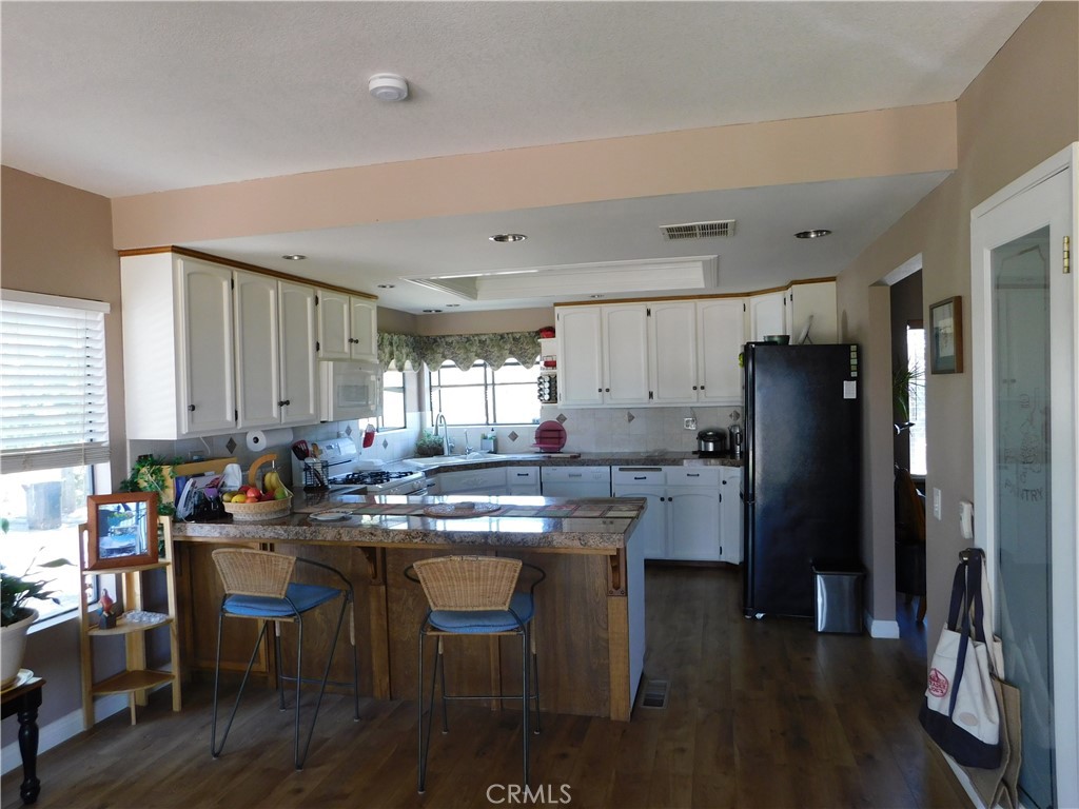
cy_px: 404
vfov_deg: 58.9
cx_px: 540
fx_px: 717
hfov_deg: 73.9
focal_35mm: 23
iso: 140
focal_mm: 4
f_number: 3
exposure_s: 1/30
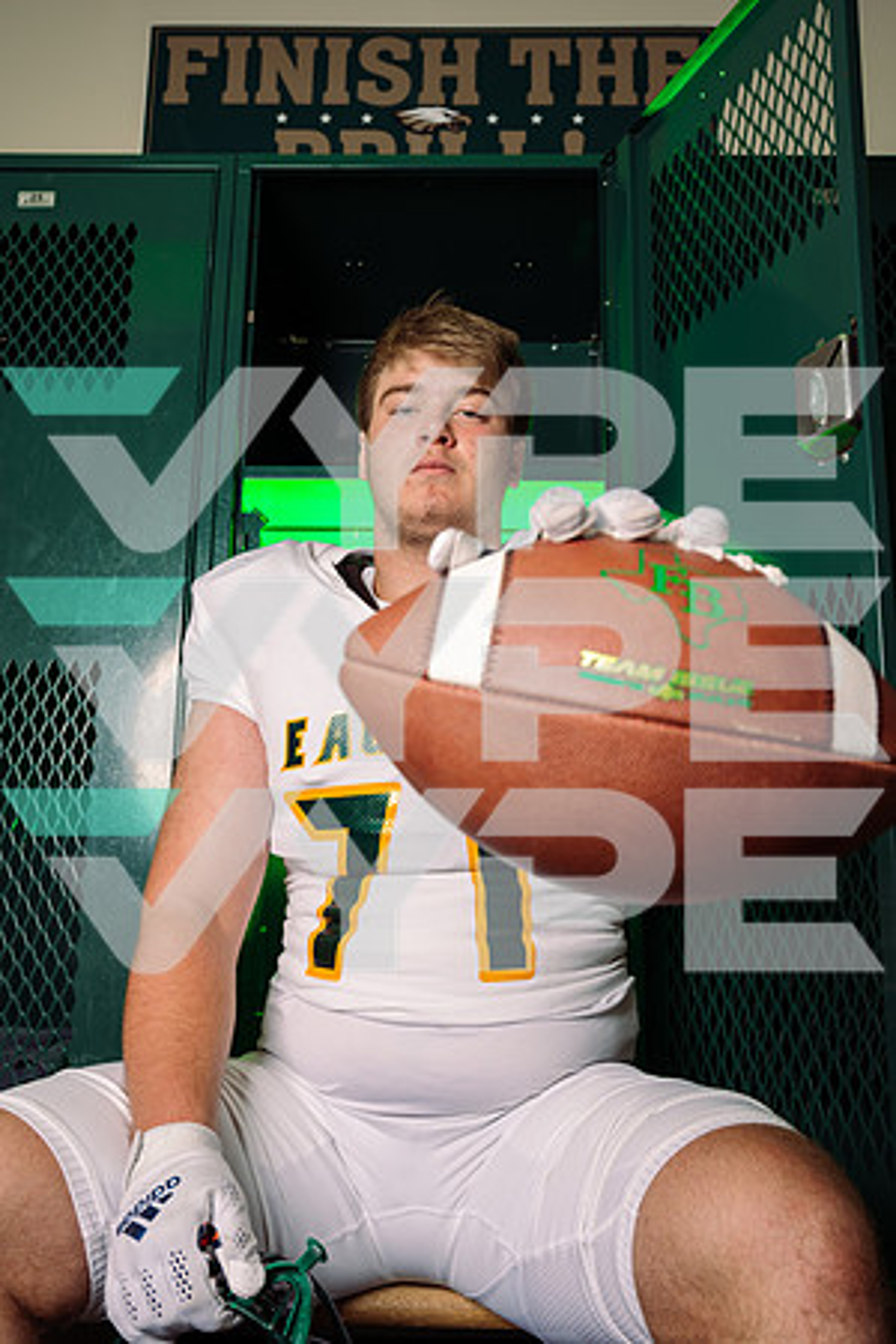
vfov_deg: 57.2
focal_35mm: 33
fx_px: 1232
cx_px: 448
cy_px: 672
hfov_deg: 40.0
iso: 80
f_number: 6.3
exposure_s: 1/250
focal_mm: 33
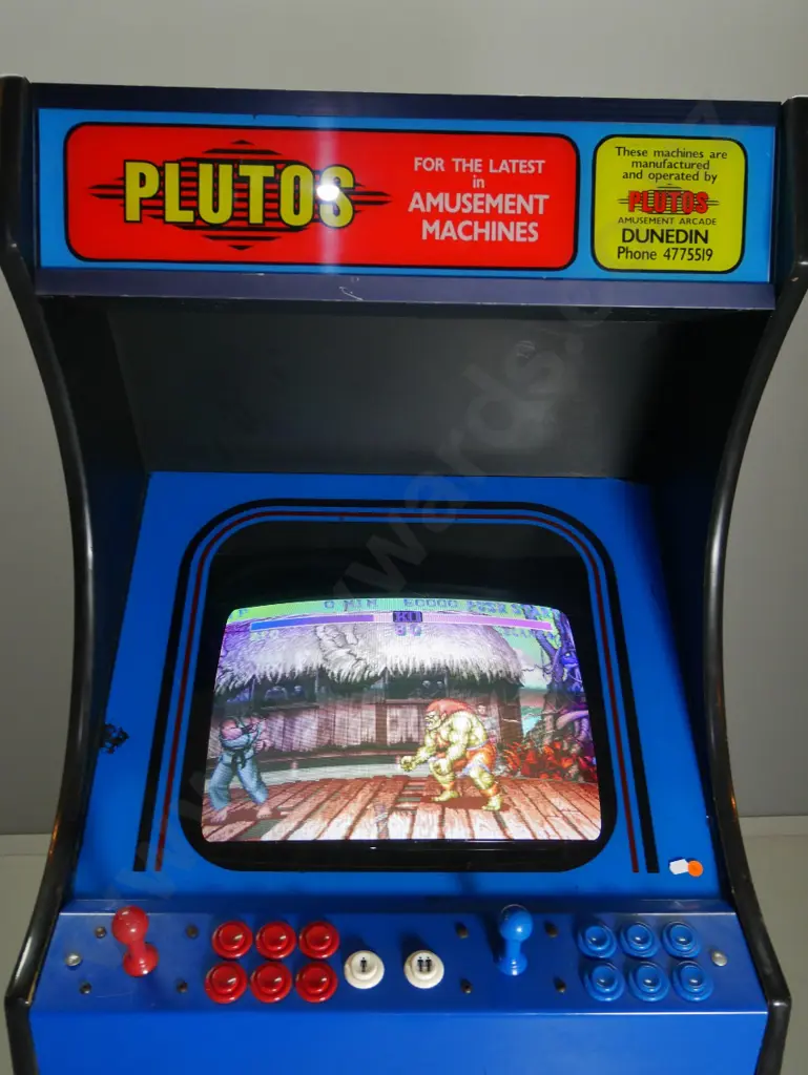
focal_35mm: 32
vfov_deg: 56.8
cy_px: 538
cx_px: 404
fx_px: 995
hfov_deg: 44.2
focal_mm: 16
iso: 1000
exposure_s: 1/60
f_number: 4
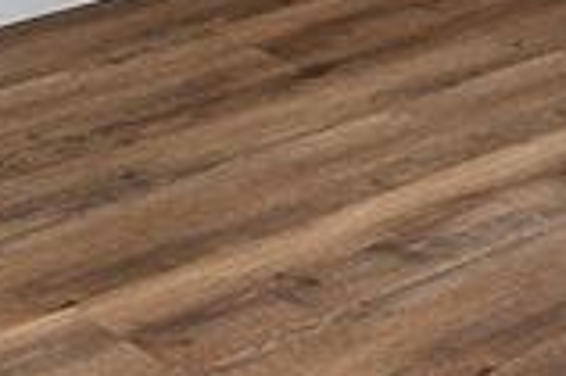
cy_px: -628
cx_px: 376
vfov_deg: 9.1
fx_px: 2042
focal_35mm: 130
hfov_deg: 15.8
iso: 80
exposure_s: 3.2
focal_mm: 20
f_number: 9
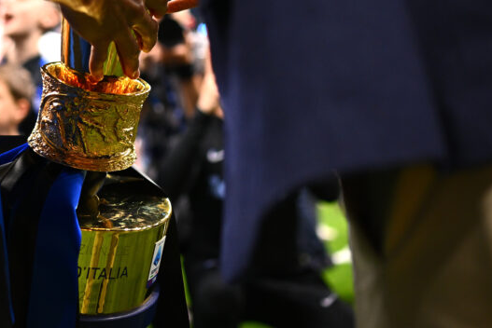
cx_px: 128
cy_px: 65
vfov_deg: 19.8
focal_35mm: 68
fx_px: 930
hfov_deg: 29.2
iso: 1250
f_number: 1.8
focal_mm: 35
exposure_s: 1/1250
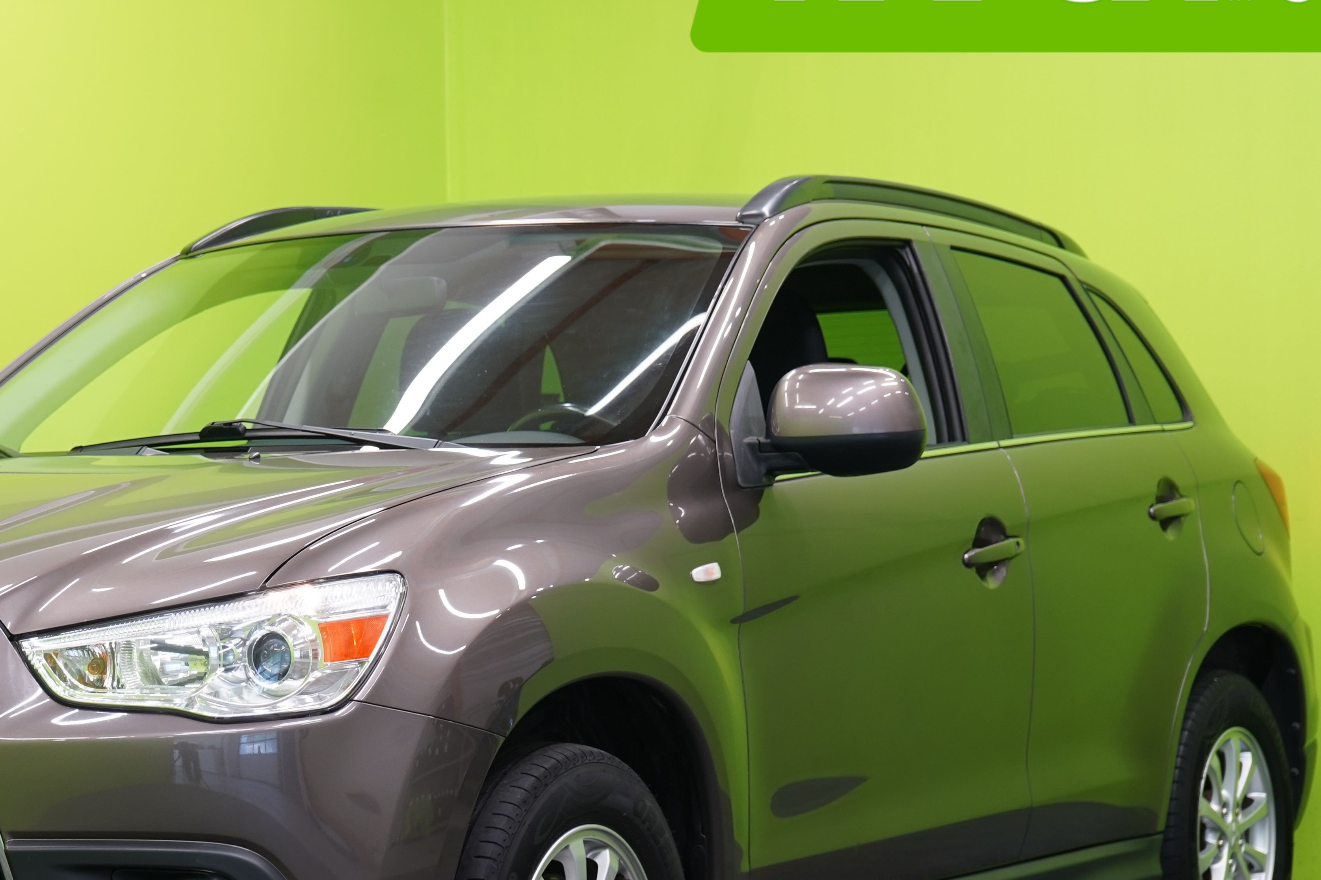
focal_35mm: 102
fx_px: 3742
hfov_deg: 19.9
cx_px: 393
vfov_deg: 13.4
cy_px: 561
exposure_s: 1/25
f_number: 5
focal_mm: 57
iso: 400
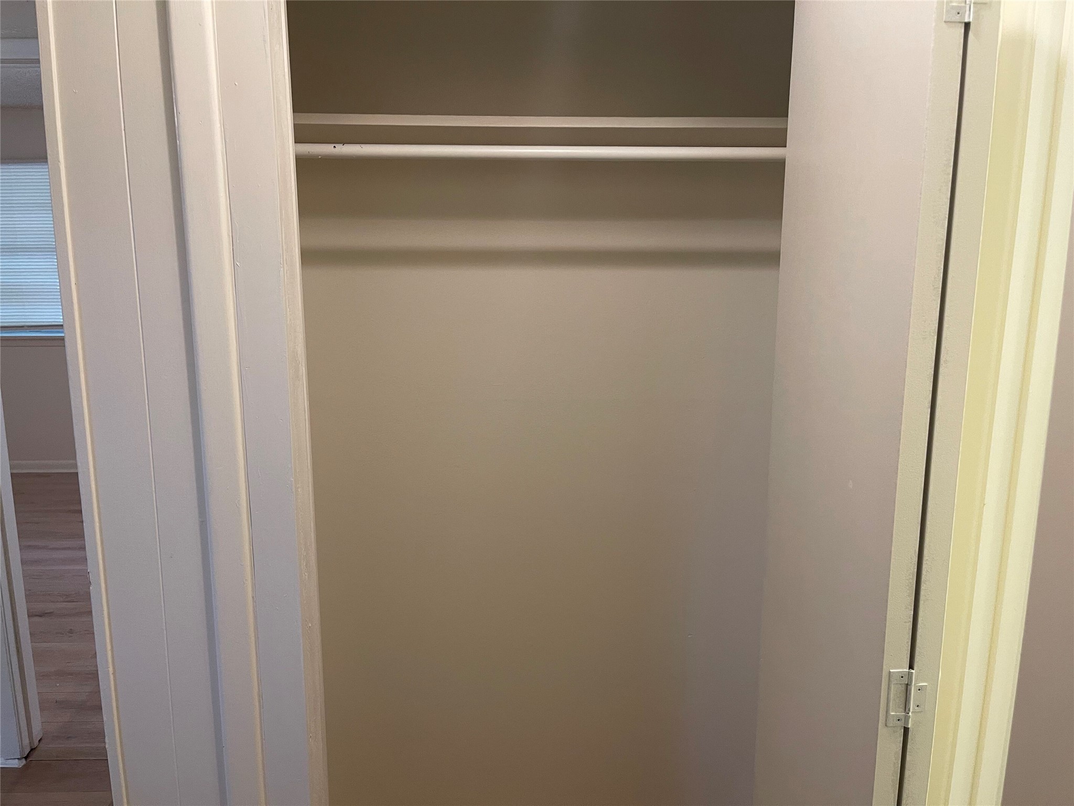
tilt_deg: -8.8
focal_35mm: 25
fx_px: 776
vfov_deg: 54.9
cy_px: 403
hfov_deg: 69.4
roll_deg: -0.3
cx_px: 537
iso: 160
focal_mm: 5.1
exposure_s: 1/60
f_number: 1.6
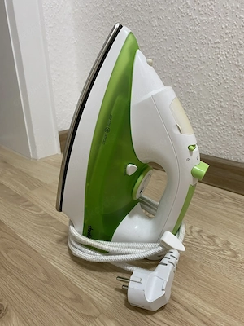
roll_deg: +2.5
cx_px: 122
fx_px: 244
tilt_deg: -21.8
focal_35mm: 26
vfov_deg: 67.3
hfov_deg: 53.1
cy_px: 163
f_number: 1.8
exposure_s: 1/50
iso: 160
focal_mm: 4.25
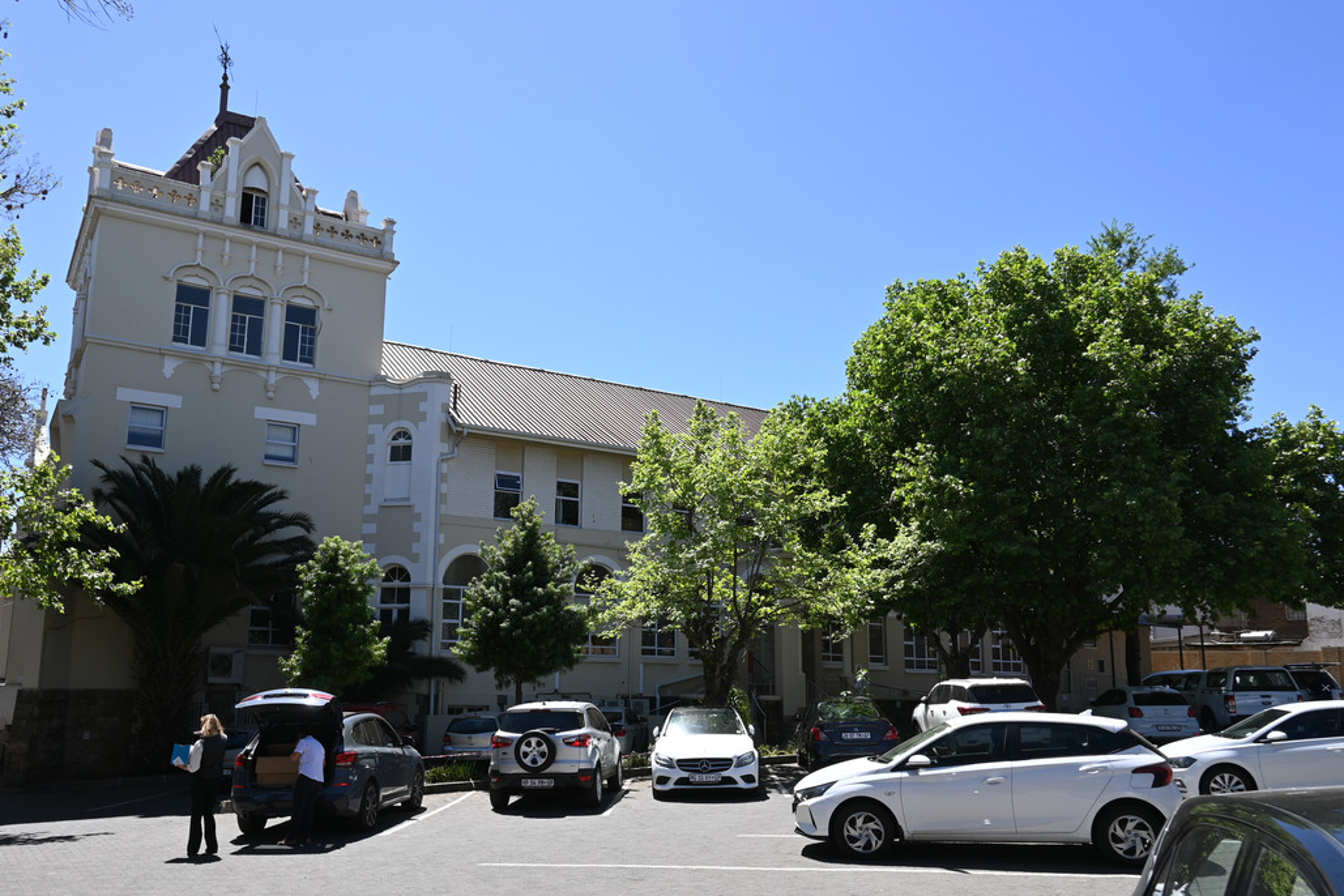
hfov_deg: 65.2
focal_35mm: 28
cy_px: 486
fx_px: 1045
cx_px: 580
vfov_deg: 46.4
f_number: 6.3
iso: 100
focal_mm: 16
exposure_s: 1/320
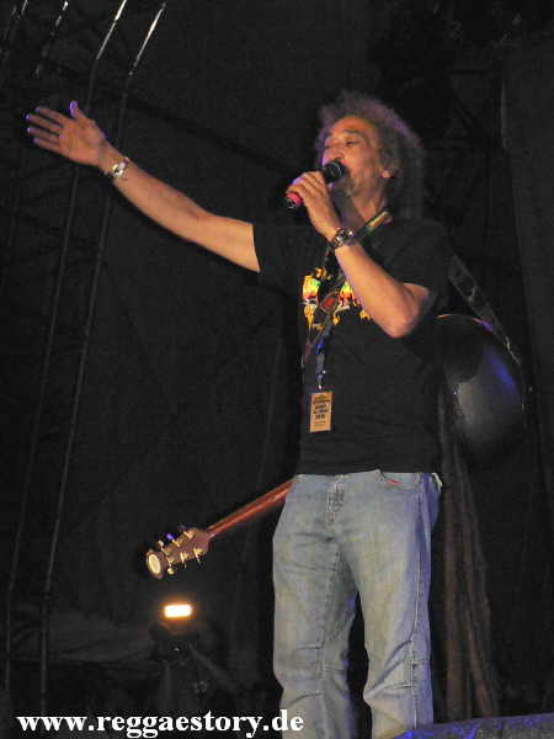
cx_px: 277
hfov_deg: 21.9
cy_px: 370
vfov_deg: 29.0
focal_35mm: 67
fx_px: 1430
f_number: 3.2
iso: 400
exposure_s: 1/60
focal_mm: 11.4
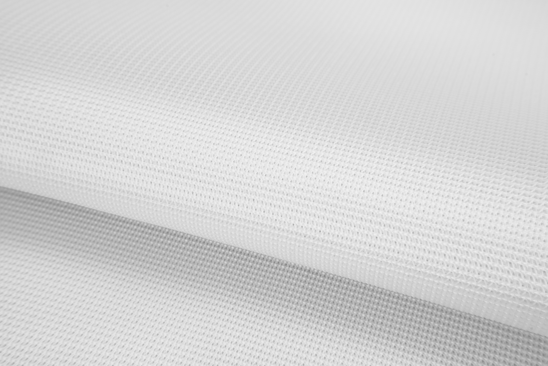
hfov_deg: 53.1
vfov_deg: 36.9
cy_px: 183
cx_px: 274
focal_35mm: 36
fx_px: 548
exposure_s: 1/5
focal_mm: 24
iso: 100
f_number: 20
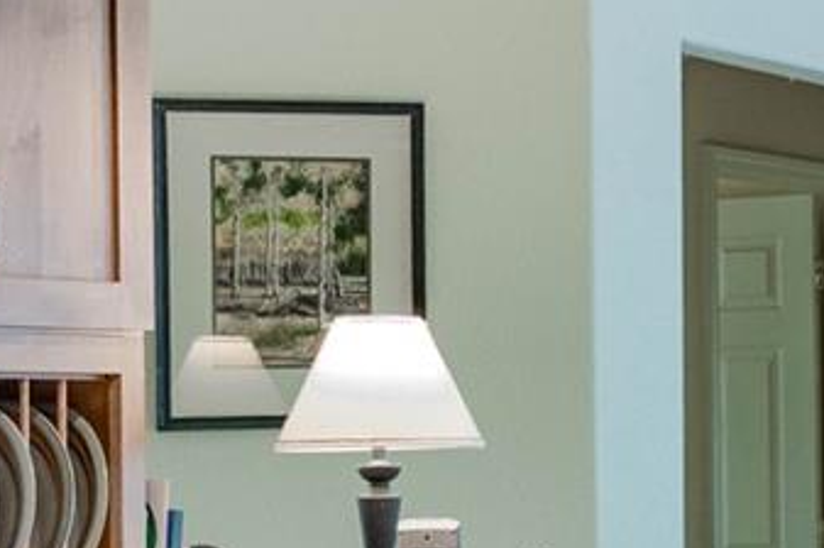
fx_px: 2607
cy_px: 725
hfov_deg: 17.1
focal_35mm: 114
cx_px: 1024
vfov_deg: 11.7
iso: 1600
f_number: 5
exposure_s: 1/40
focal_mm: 24
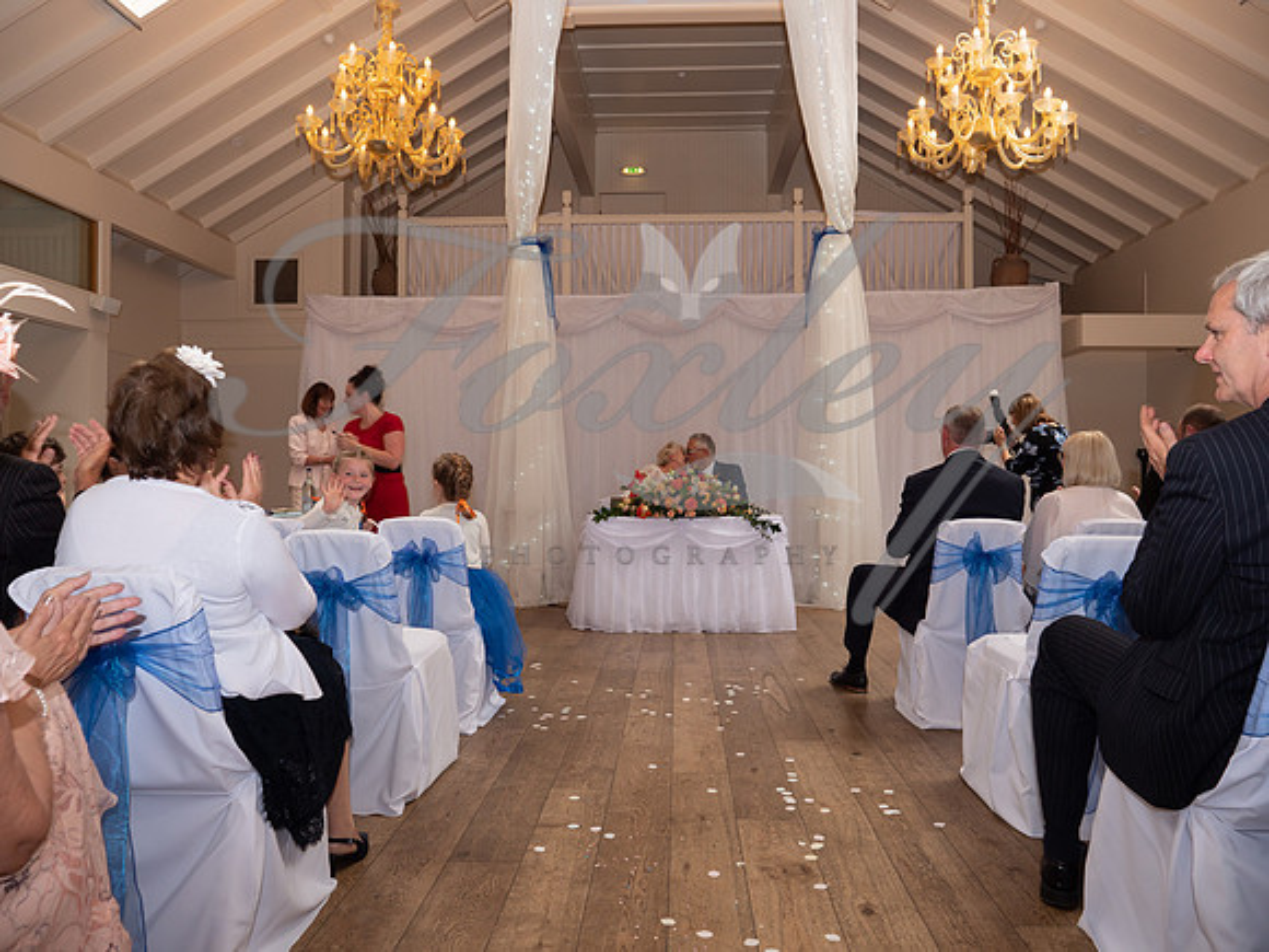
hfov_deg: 71.6
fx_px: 880
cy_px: 476
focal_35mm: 24
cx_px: 634
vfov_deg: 56.8
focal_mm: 12
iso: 100
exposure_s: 1/60
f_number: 3.9
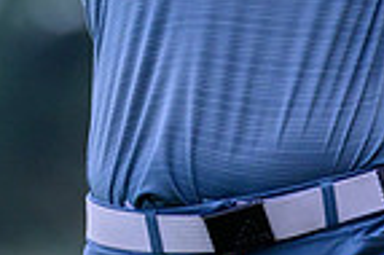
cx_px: -3
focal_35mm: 1628
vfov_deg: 0.8
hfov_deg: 1.3
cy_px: -240
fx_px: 17345
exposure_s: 1/2500
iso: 1600
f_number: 5.6
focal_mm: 400
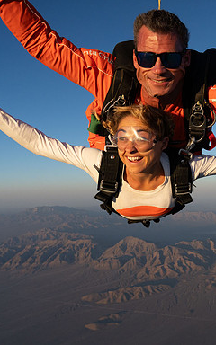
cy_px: 172
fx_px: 348
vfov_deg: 52.7
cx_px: 185
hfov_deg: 33.0
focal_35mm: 37
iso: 1250
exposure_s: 1/2000
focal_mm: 24
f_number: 8
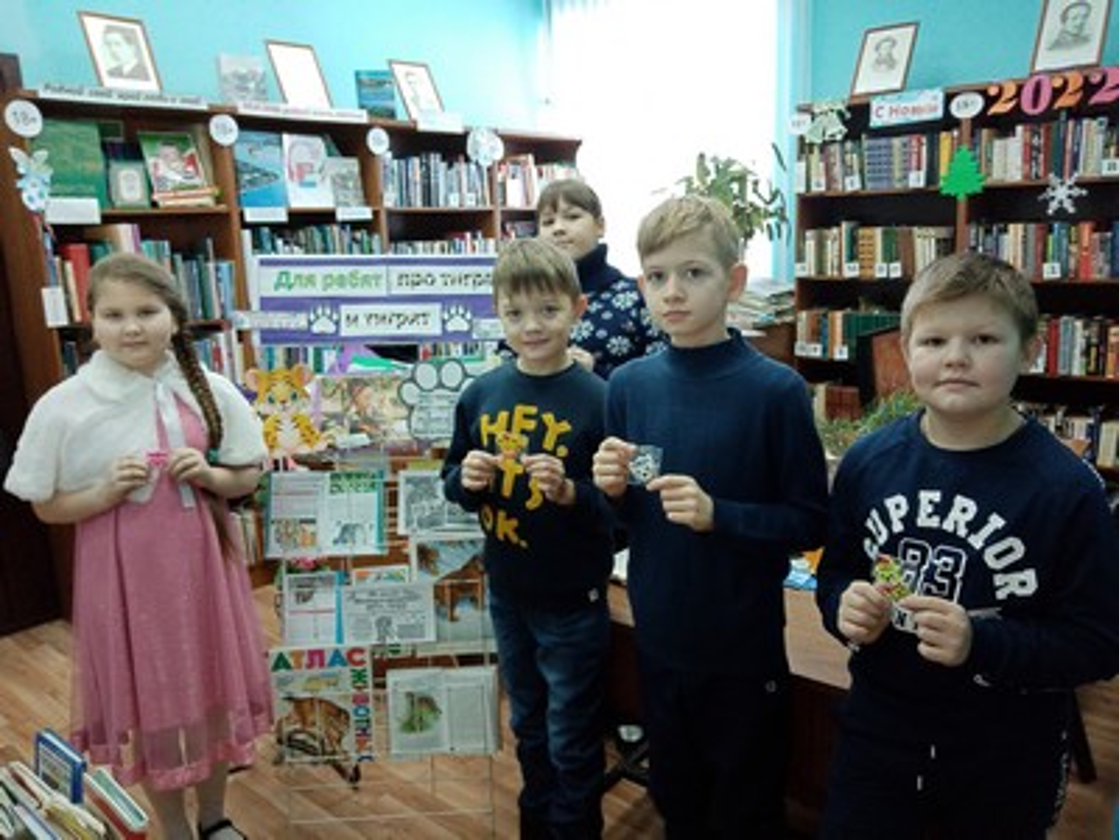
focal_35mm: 26
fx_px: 840
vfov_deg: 53.1
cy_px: 420
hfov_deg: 67.3
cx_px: 560
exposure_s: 1/33.3
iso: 264
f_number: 1.8
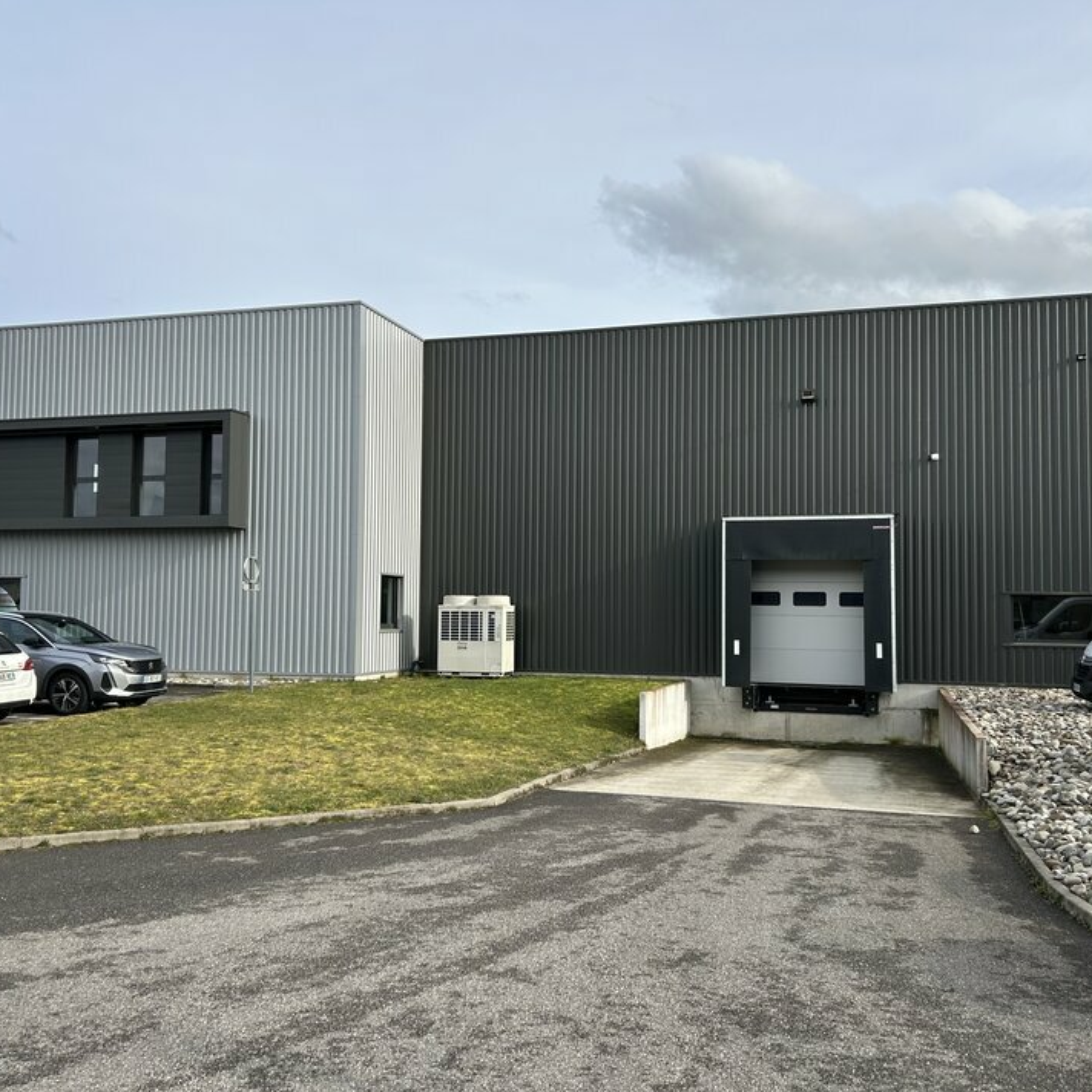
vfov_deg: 52.5
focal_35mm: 31
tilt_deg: +2.0
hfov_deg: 52.5
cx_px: 548
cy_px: 548
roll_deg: -0.9
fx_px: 1106
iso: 50
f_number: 1.5
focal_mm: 5.7
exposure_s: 1/2632
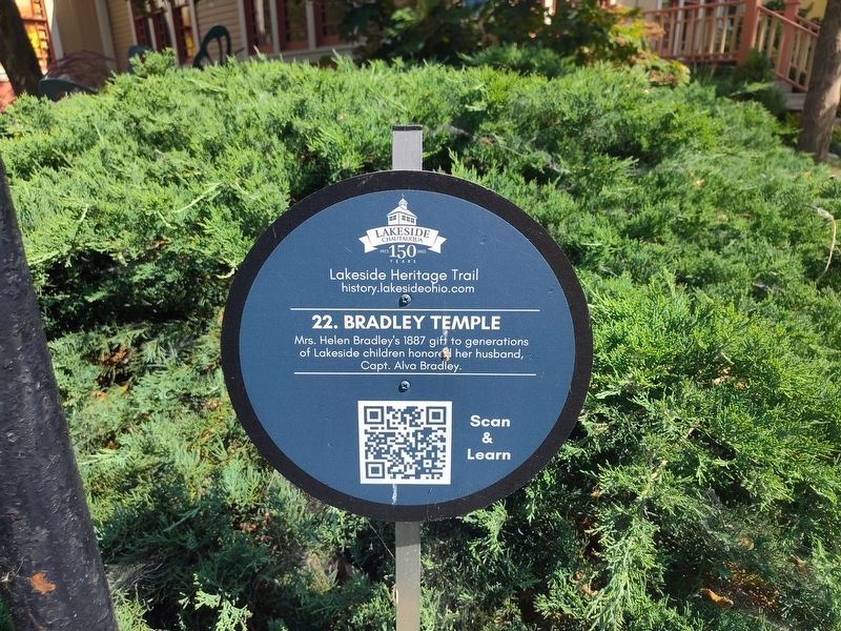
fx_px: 559
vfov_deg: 58.9
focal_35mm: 23
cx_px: 420
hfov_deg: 73.9
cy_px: 316
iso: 100
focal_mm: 5.56
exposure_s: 1/775
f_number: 1.8
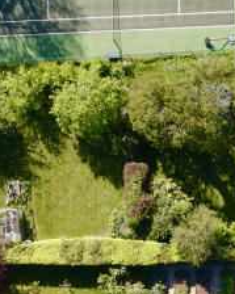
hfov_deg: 14.0
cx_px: 269
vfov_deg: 18.0
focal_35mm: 107
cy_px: 155
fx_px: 931
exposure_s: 1/250
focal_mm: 4.5
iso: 100
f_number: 2.8
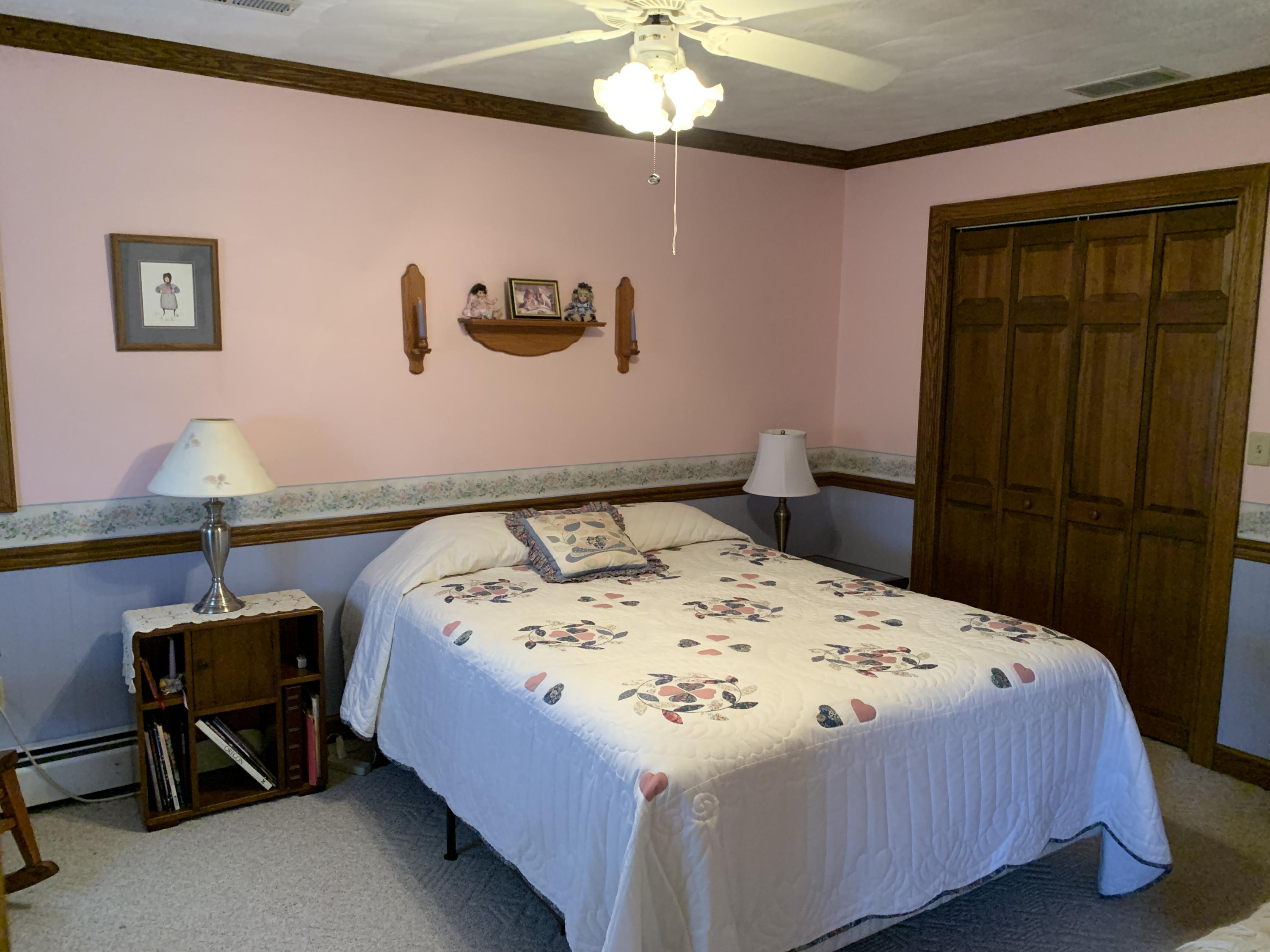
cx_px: 635
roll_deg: -0.5
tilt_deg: -8.3
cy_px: 476
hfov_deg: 67.3
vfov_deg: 53.1
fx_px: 954
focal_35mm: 26
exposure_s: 1/60
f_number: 1.8
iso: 400
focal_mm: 4.25
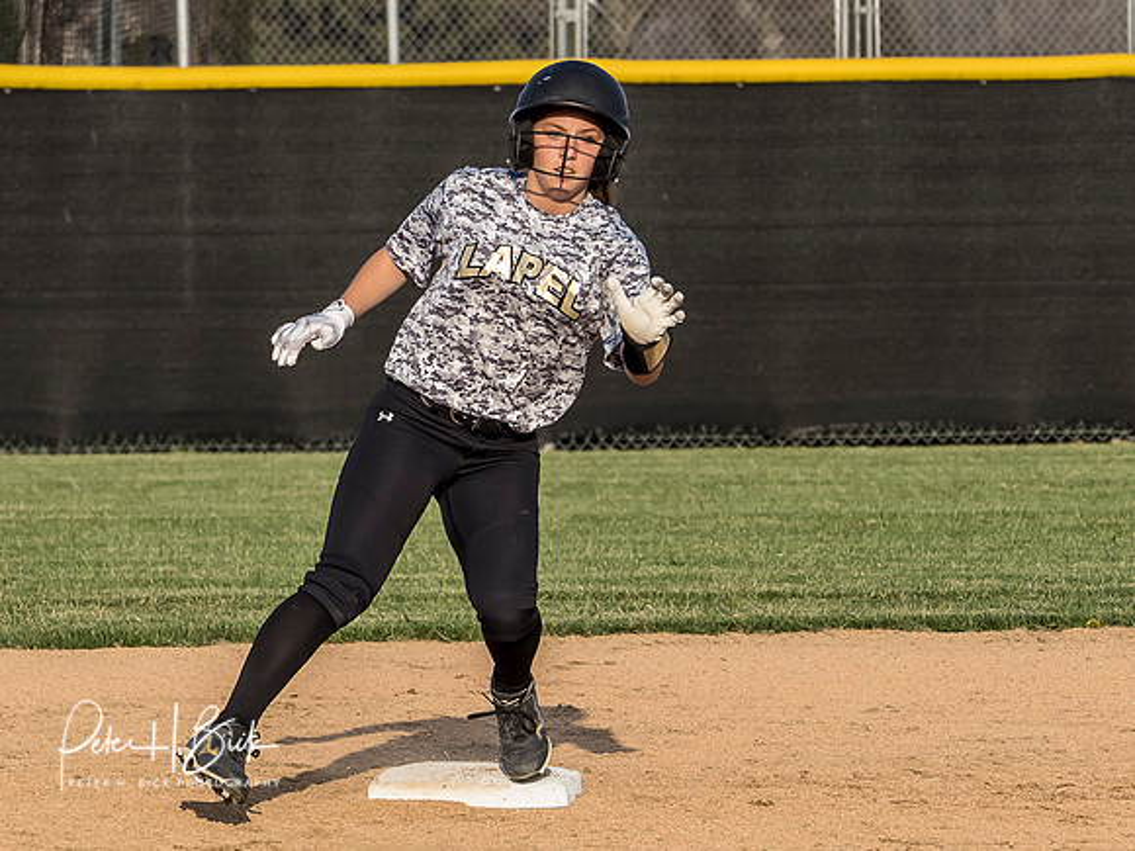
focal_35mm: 426
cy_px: 478
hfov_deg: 4.7
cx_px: 519
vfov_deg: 3.5
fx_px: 13958
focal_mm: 106
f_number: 5
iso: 400
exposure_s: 1/1000
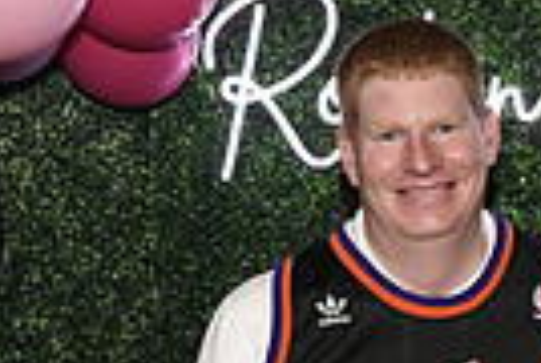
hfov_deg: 14.9
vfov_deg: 9.9
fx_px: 2018
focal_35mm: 134
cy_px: 571
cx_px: 573
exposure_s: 1/60
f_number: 6.3
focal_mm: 31
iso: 500
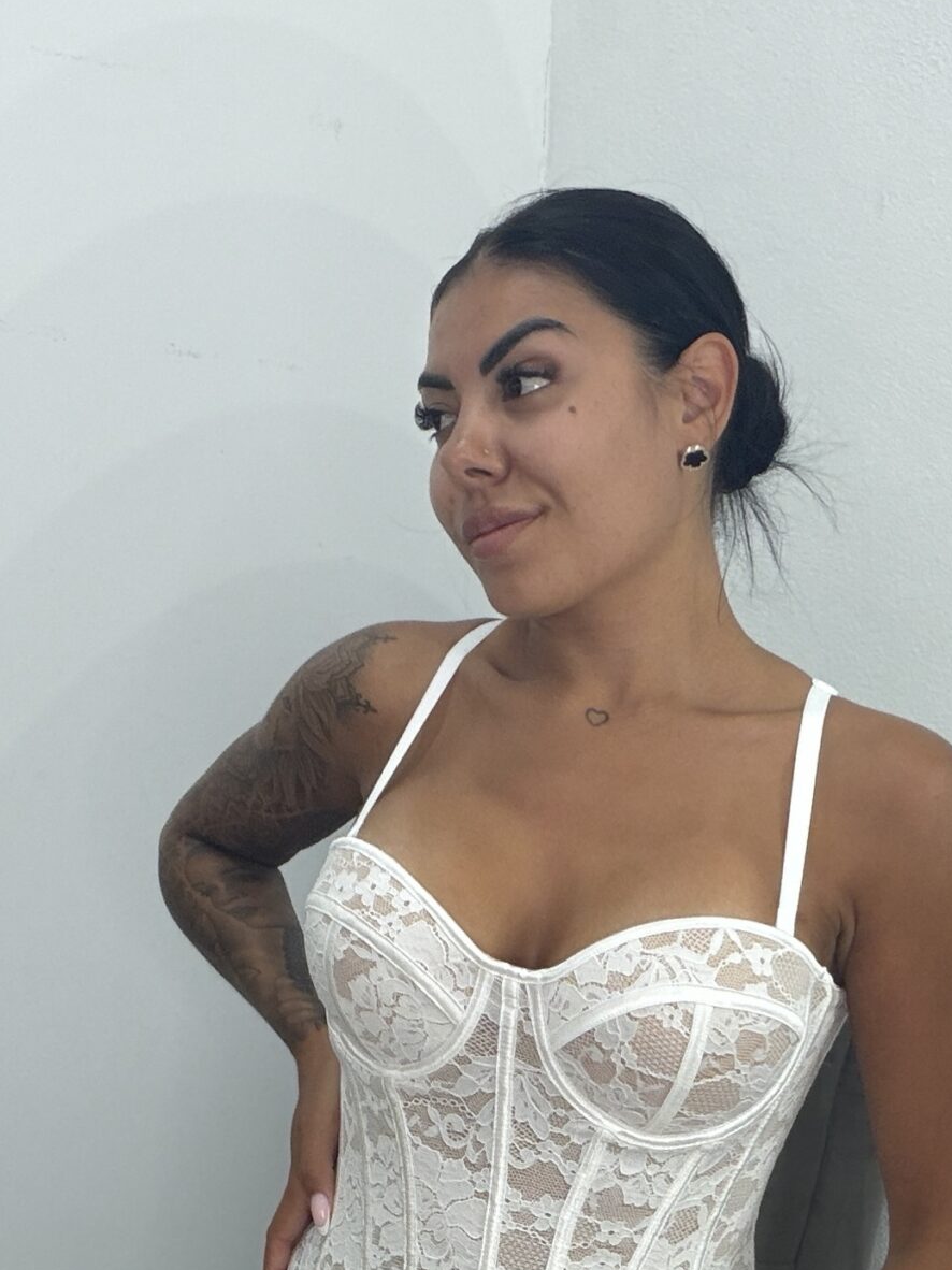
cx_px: 464
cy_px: 1094
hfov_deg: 22.6
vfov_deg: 28.9
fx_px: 2384
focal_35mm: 65
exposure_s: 1/113
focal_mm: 2.71
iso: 80
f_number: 1.9
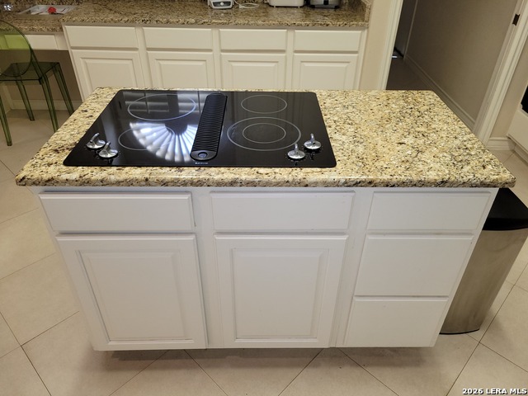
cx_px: 264
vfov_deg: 53.1
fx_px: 397
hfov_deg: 67.3
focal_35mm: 26
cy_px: 198
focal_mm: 5.4
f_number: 1.8
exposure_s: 1/60
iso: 125
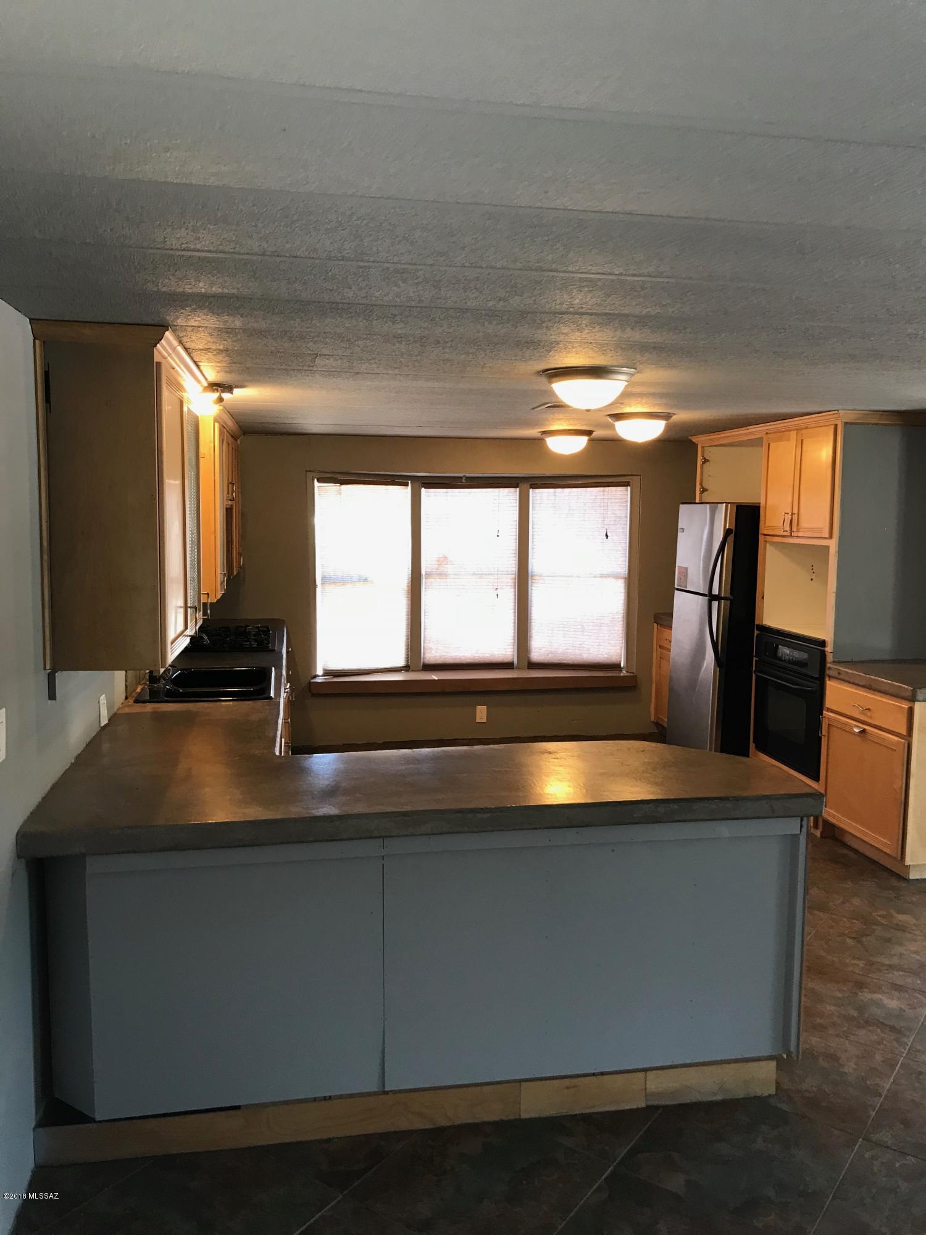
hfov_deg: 49.7
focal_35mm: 28
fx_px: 999
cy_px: 618
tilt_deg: -1.9
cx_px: 463
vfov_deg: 63.4
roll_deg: +2.2
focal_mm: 3.99
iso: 40
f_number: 1.8
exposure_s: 1/24
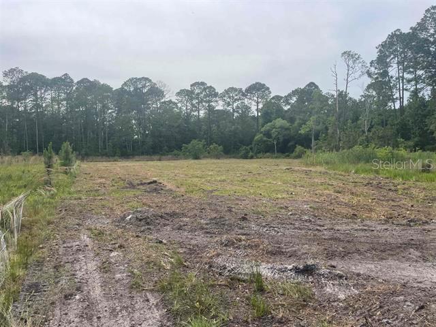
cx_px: 218
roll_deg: +0.9
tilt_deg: -1.2
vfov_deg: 53.1
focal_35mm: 26
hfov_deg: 67.3
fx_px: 327
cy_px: 164
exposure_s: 1/4651
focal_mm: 4.2
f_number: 1.6
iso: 32
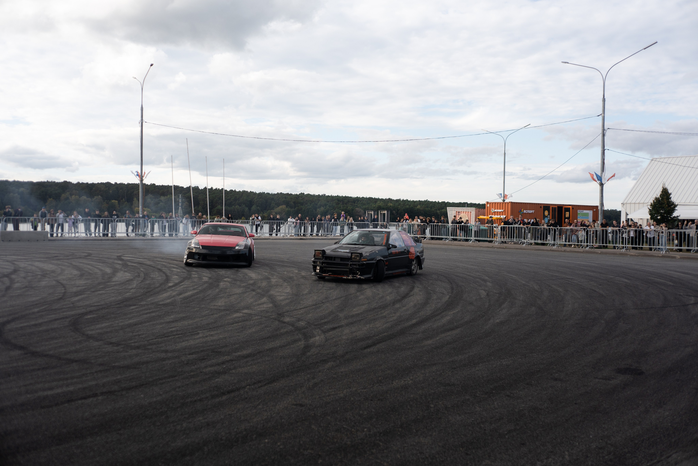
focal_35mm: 35
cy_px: 233
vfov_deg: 37.9
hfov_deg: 54.4
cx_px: 349
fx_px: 679
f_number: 2.2
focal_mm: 35
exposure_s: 1/2000
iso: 100
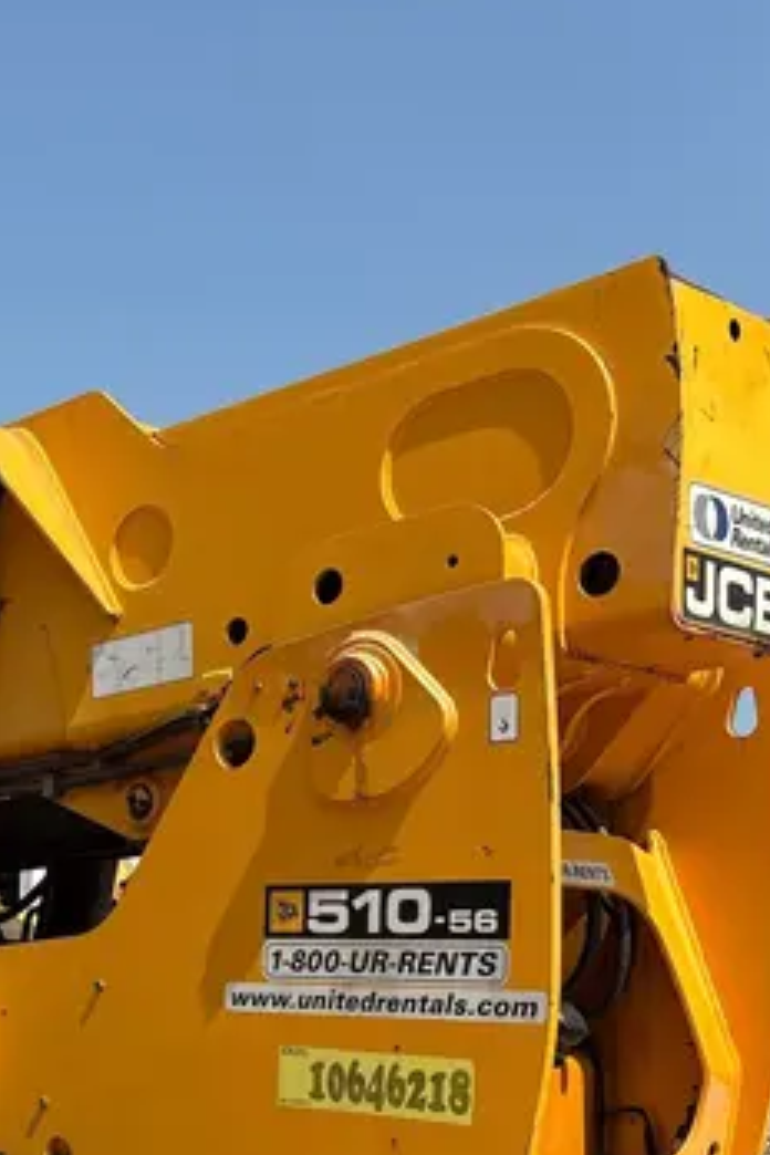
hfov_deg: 22.3
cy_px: 987
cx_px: -103
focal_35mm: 57
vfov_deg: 33.6
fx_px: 1829
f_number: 1.6
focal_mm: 5.96
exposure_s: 1/3279
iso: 50
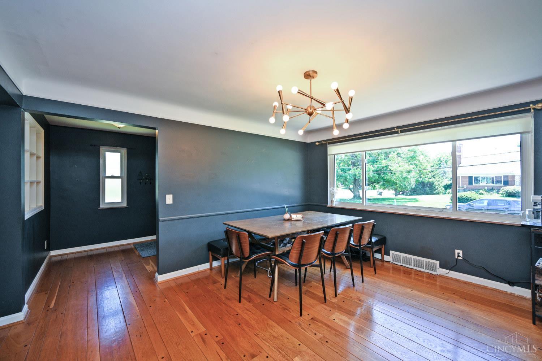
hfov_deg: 104.3
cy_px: 180
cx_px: 271
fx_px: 211
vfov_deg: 81.2
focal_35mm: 14
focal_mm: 14
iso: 200
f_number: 4.5
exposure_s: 1/60
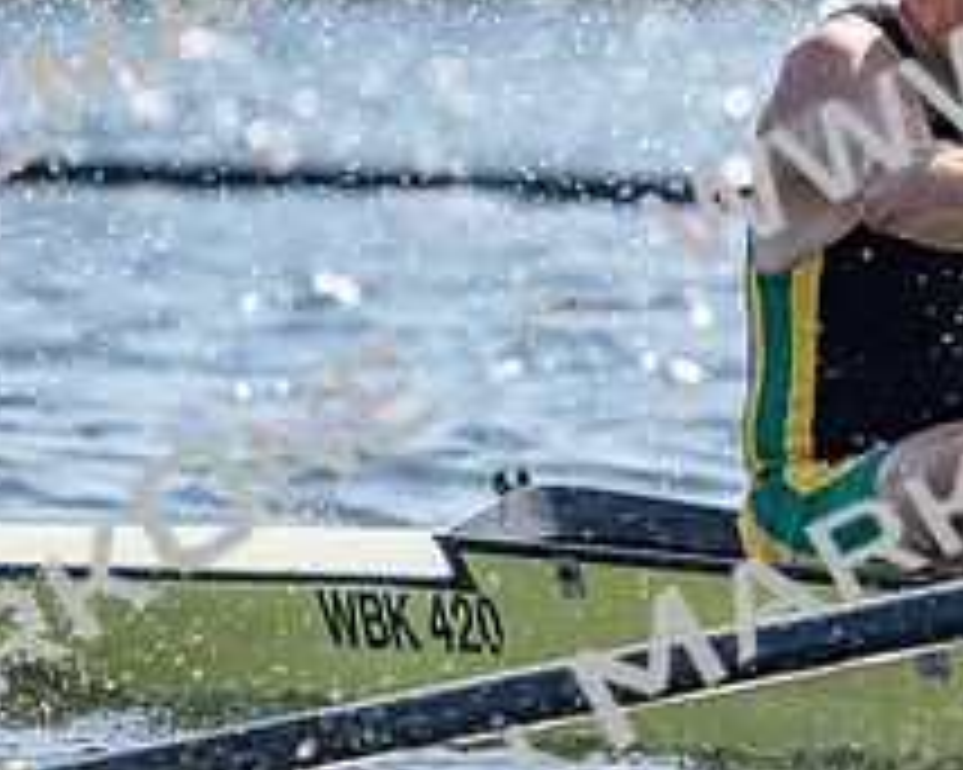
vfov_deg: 2.5
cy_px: 281
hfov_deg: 3.1
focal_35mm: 623
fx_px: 17748
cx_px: 1197
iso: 320
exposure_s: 1/1600
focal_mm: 245
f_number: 5.6
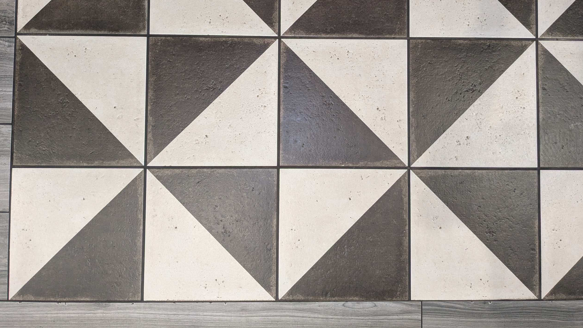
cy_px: 110
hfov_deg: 64.3
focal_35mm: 30
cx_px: 293
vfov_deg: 38.5
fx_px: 464
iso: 988
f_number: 1.73
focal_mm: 4.38
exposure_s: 1/120
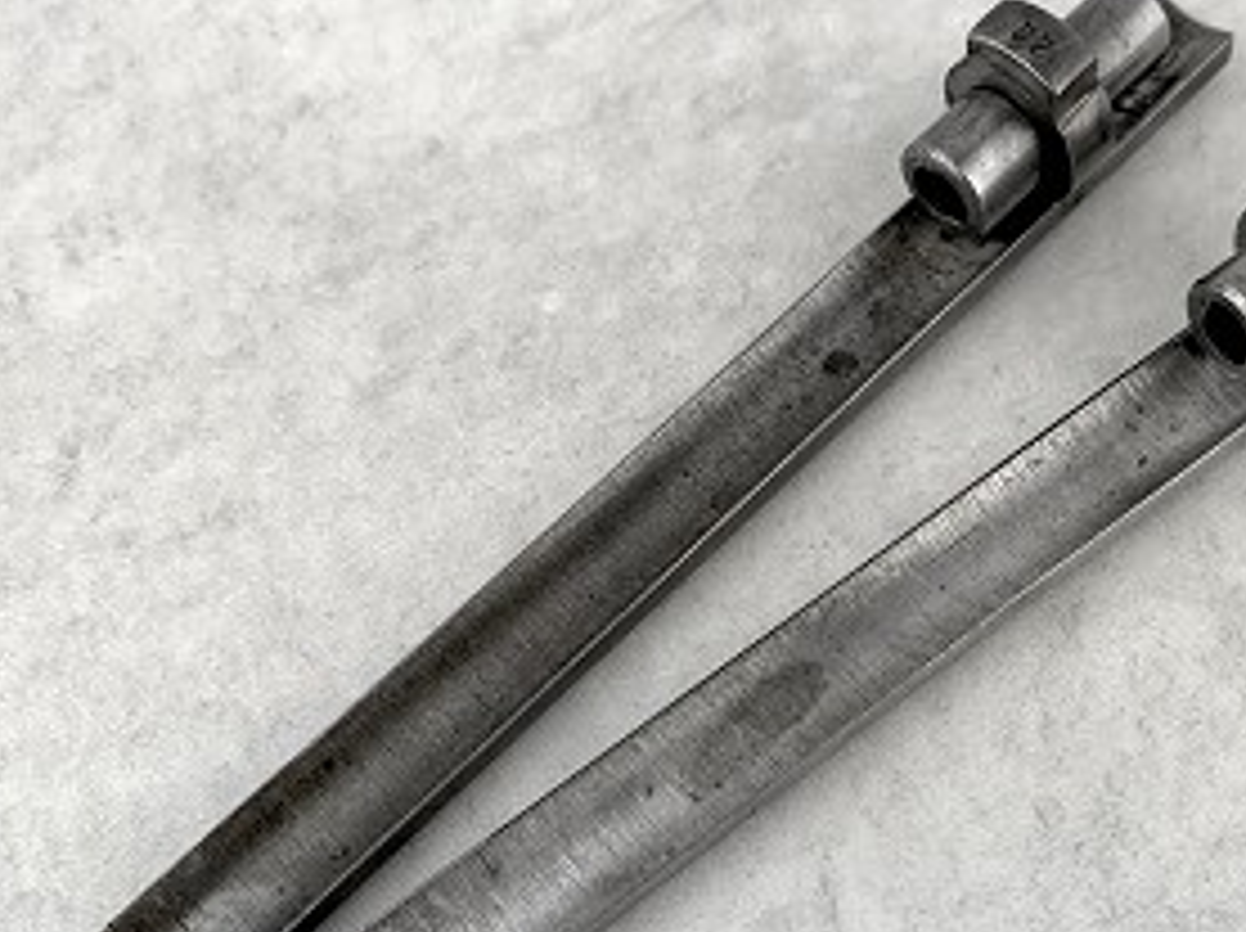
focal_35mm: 47
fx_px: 1690
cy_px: 552
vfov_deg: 30.7
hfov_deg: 39.9
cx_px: 850
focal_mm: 4.25
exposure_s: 1/289
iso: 25
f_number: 1.8
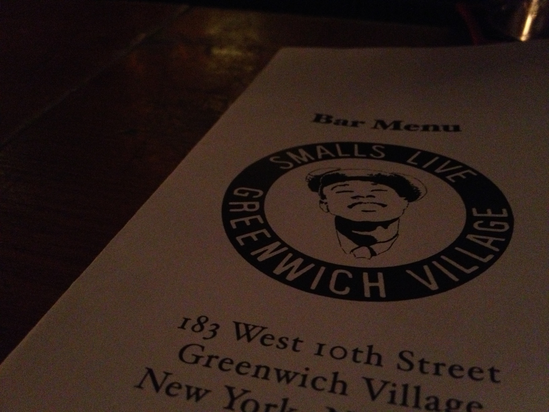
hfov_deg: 52.6
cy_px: 206
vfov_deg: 40.7
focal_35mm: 35
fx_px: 555
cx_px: 274
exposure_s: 1/15
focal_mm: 4.28
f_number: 2.4
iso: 800
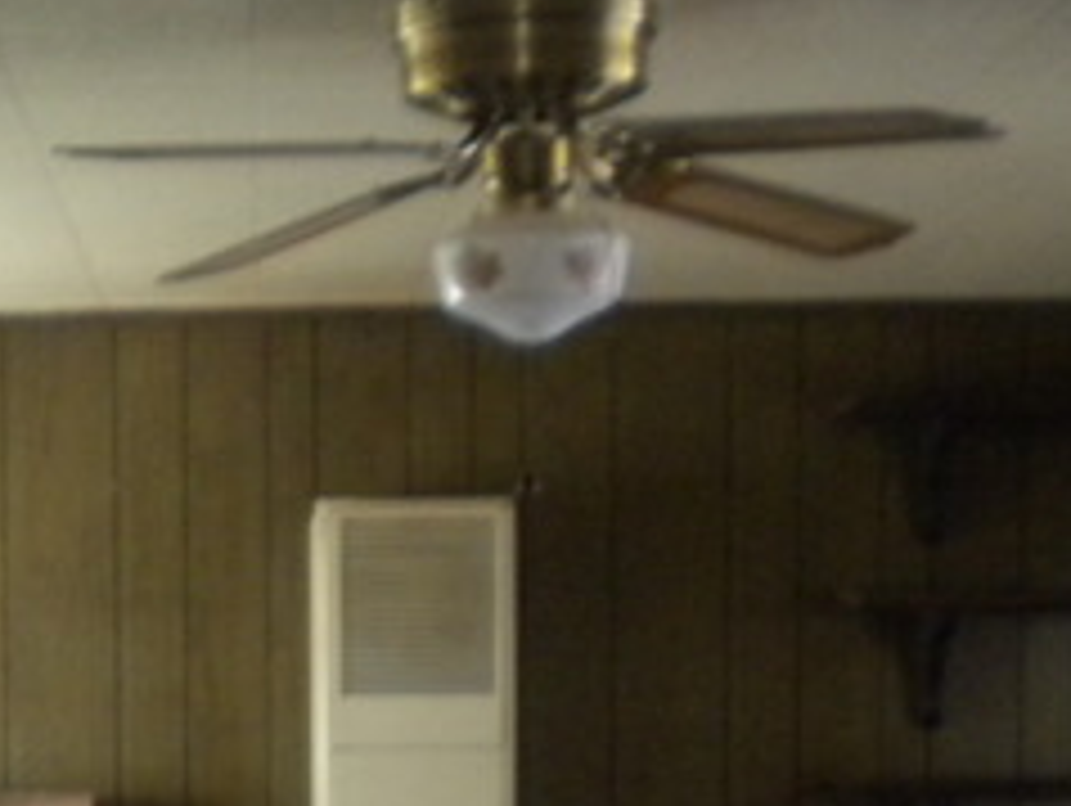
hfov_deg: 20.1
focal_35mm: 94
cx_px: -27
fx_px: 2911
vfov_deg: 15.1
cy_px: 1031
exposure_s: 1/35.3
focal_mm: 6.3
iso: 400
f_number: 3.1
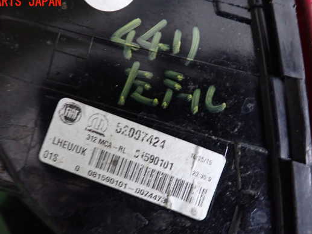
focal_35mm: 29
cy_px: 130
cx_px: 133
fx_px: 261
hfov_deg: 61.4
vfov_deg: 48.2
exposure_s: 1/30
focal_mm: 4.5
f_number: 2
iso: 640
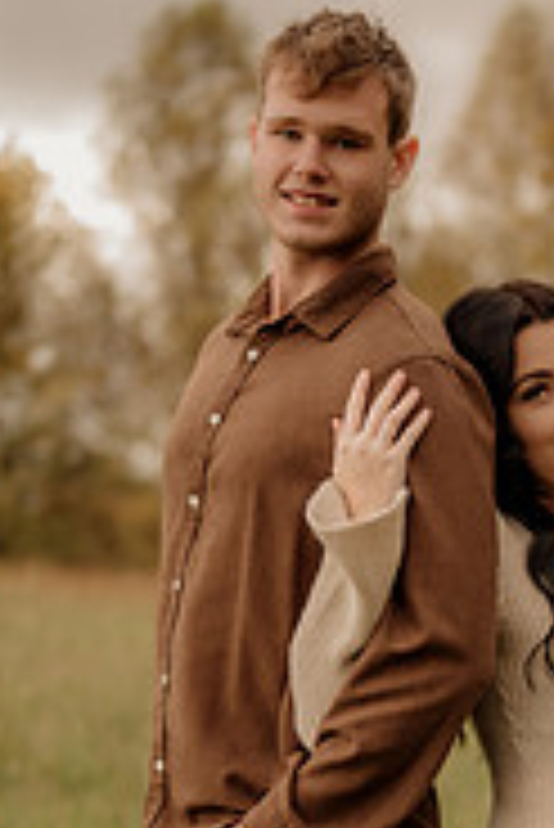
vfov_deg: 16.4
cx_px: 570
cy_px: 824
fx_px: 2811
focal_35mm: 122
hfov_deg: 11.1
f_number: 1.8
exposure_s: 1/320
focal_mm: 50
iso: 200
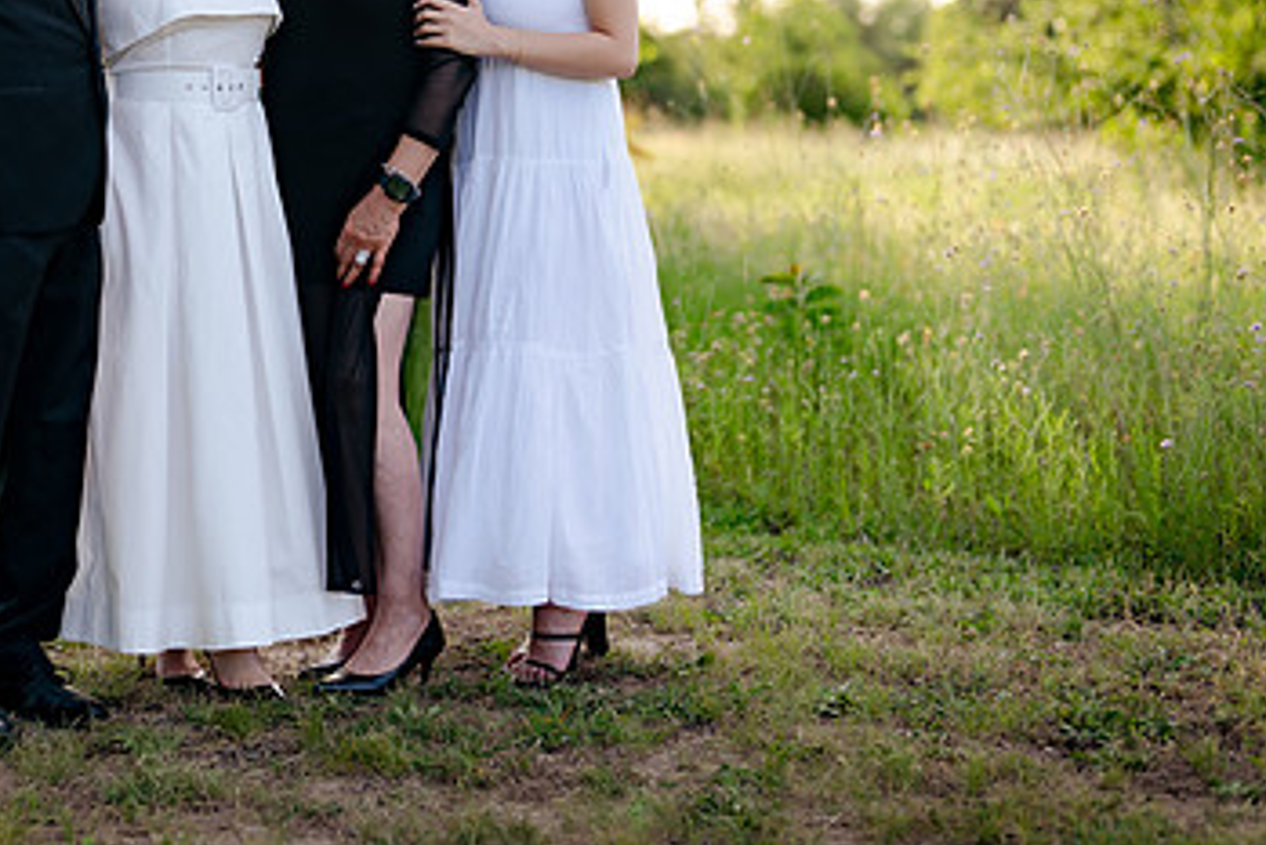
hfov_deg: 24.2
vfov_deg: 16.4
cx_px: 345
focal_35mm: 83
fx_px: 2920
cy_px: 194
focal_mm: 50
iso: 100
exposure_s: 1/1000
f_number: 1.6
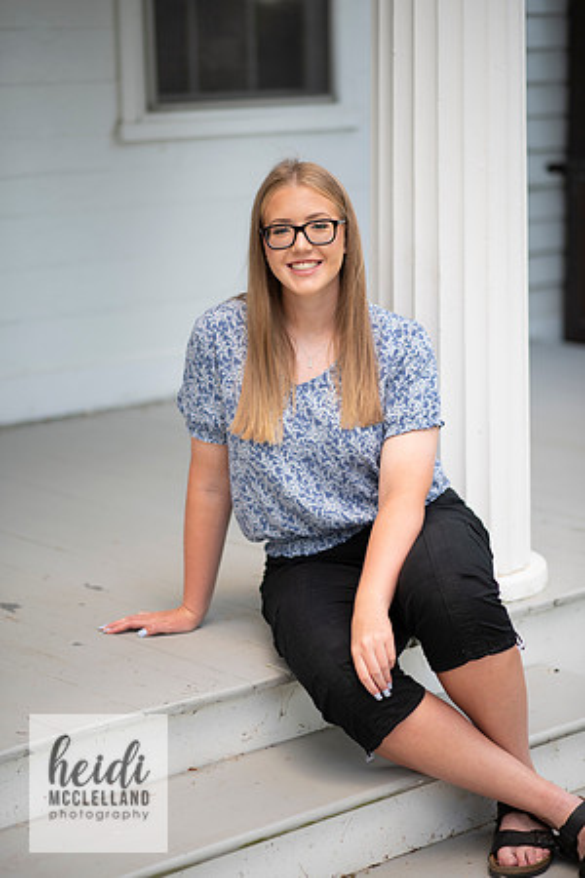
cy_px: 439
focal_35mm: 85
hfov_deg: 16.1
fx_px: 2072
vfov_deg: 23.9
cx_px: 292
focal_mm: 85
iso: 125
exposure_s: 1/200
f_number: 1.8
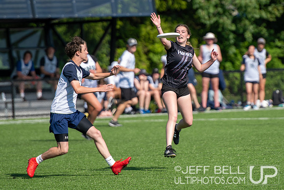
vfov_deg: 3.0
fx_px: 3644
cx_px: 193
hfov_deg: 4.5
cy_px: 80
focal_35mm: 462
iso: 140
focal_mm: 200
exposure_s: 1/1600
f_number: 3.2
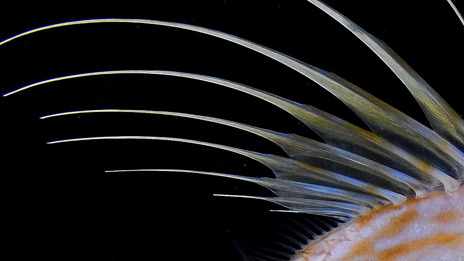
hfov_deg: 54.0
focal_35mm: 33
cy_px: 259
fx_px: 406
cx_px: 393
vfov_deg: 32.8
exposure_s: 1/200
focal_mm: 10
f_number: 8
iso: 200
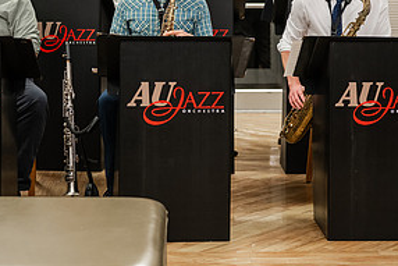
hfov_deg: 25.0
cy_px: 2
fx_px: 896
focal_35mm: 81
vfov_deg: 16.5
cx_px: 173
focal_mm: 40
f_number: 2.8
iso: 1250
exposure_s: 1/125
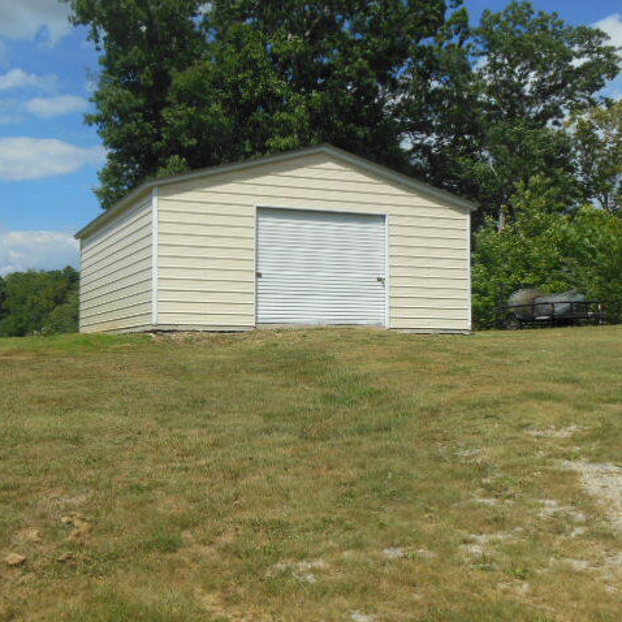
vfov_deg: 37.6
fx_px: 915
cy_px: 311
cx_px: 284
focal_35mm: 45
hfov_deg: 37.5
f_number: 7.2
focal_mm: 6.8
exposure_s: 1/500
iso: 125
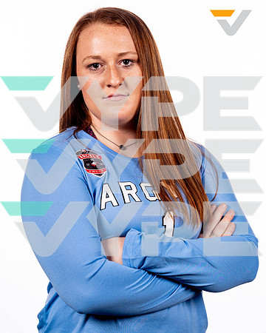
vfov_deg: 26.3
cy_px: 167
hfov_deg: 21.2
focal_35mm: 72
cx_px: 145
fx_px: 711
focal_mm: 50
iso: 100
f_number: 5.6
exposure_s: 1/125
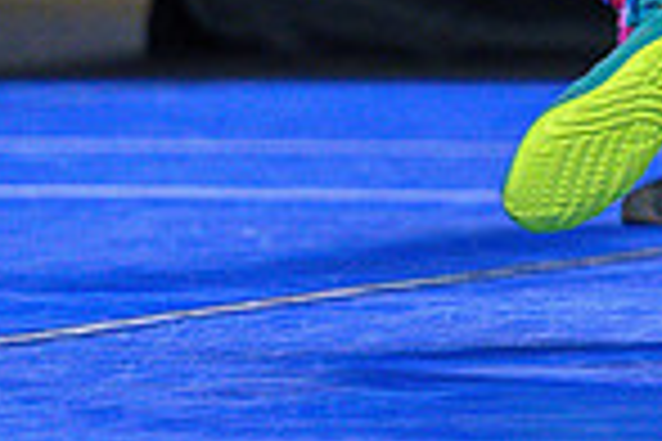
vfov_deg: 2.0
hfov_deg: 3.0
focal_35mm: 694
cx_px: 1298
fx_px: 12761
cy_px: -200
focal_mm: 140
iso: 2500
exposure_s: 1/800
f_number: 2.8
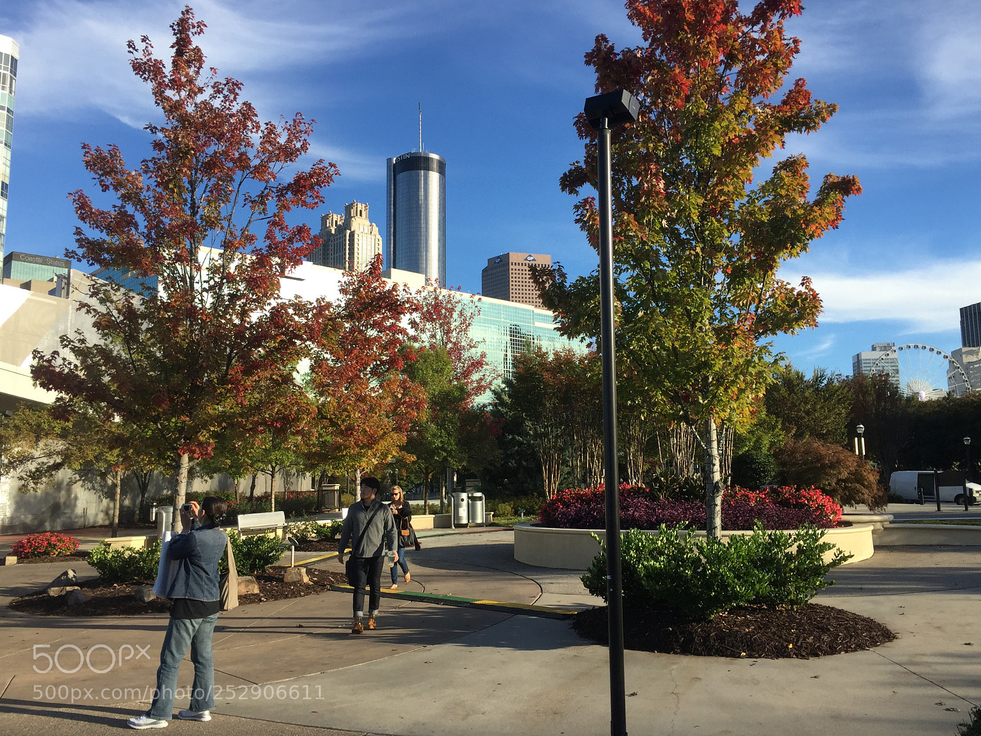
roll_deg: -0.1
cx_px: 500
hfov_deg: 60.0
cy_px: 362
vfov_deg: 46.8
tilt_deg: +8.1
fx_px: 850
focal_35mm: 30
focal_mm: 4.15
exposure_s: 1/898
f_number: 2.2
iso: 32
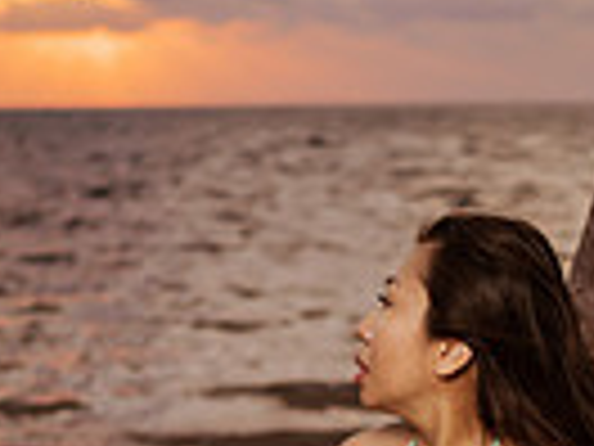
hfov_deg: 17.1
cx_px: 387
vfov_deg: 12.4
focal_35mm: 115
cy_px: 631
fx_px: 1973
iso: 50
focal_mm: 35
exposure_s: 1/1250
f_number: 1.8
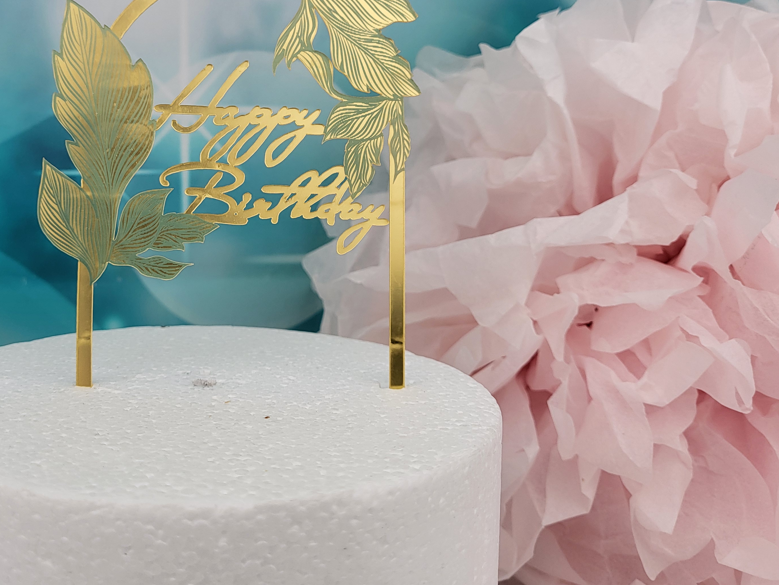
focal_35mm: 38
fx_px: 855
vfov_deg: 37.3
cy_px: 192
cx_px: 240
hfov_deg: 47.9
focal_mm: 5.4
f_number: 1.8
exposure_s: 1/190
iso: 40
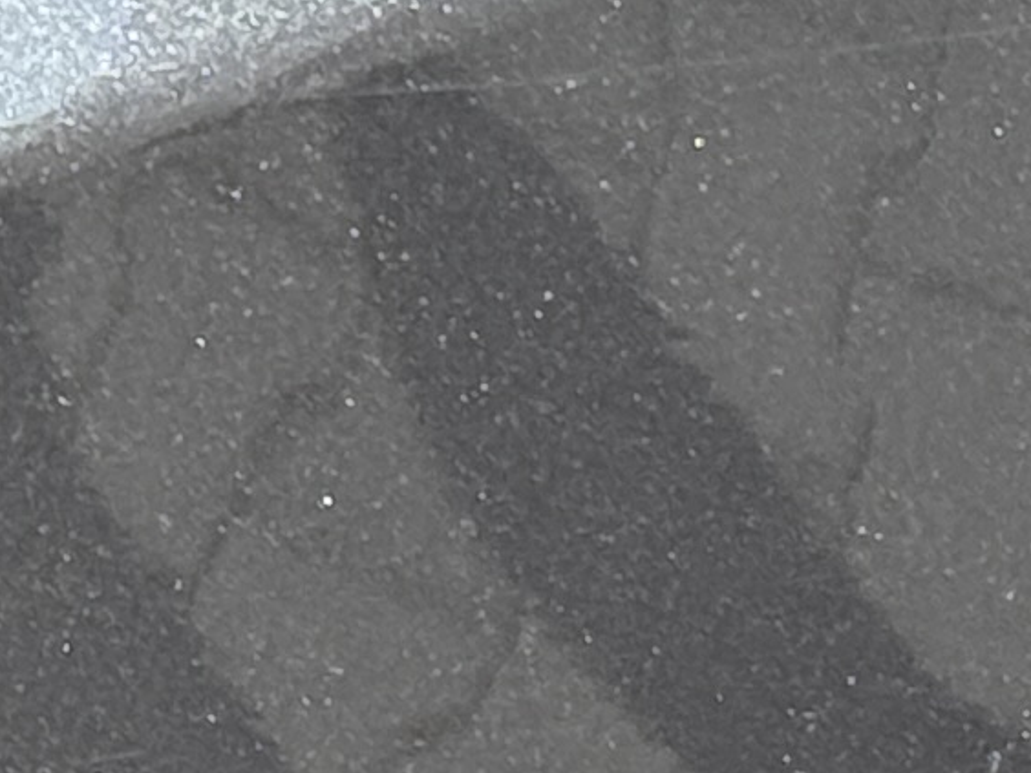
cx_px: -329
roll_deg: -1.6
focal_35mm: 343
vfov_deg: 4.3
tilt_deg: -36.3
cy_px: 1343
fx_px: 10216
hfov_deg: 5.7
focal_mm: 6.76
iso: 80
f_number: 1.78
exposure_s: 1/1980
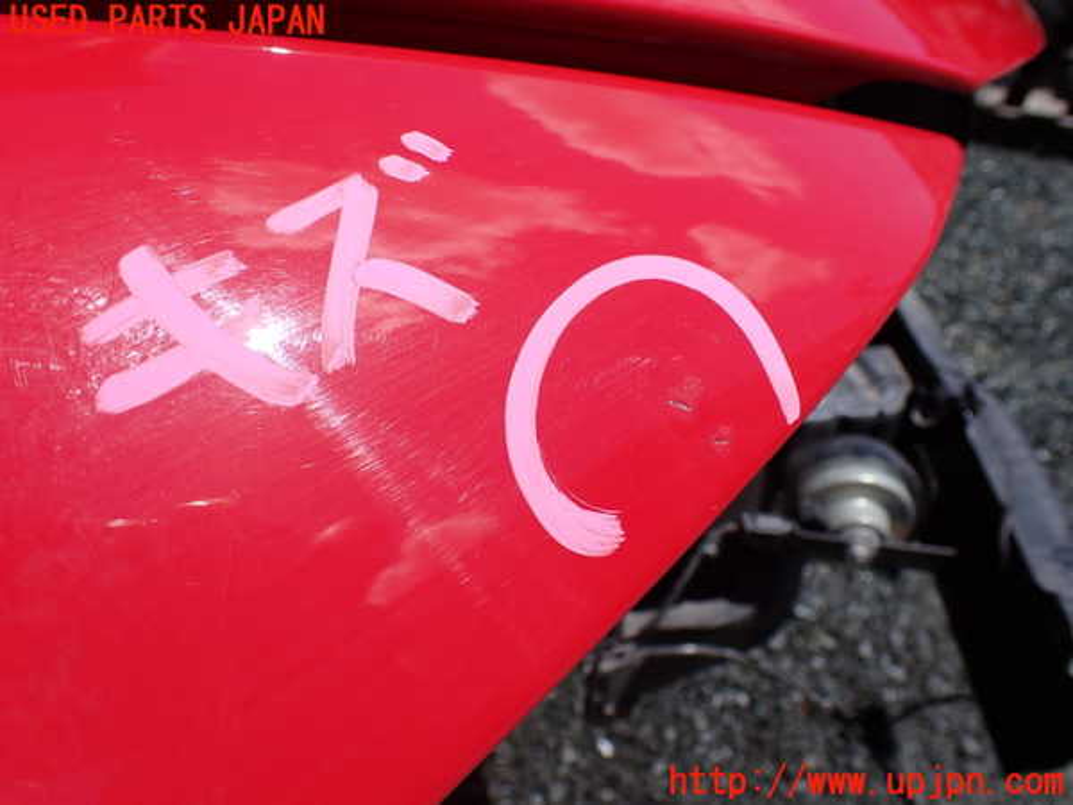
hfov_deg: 60.0
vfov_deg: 46.8
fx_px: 930
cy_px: 402
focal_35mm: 30
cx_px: 536
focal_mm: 5.4
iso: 100
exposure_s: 1/200
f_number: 9
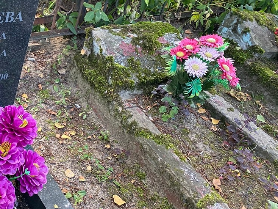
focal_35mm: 51
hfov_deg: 34.7
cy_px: 12
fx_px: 410
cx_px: 12
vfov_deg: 27.3
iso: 125
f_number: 1.8
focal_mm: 4.25
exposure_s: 1/97
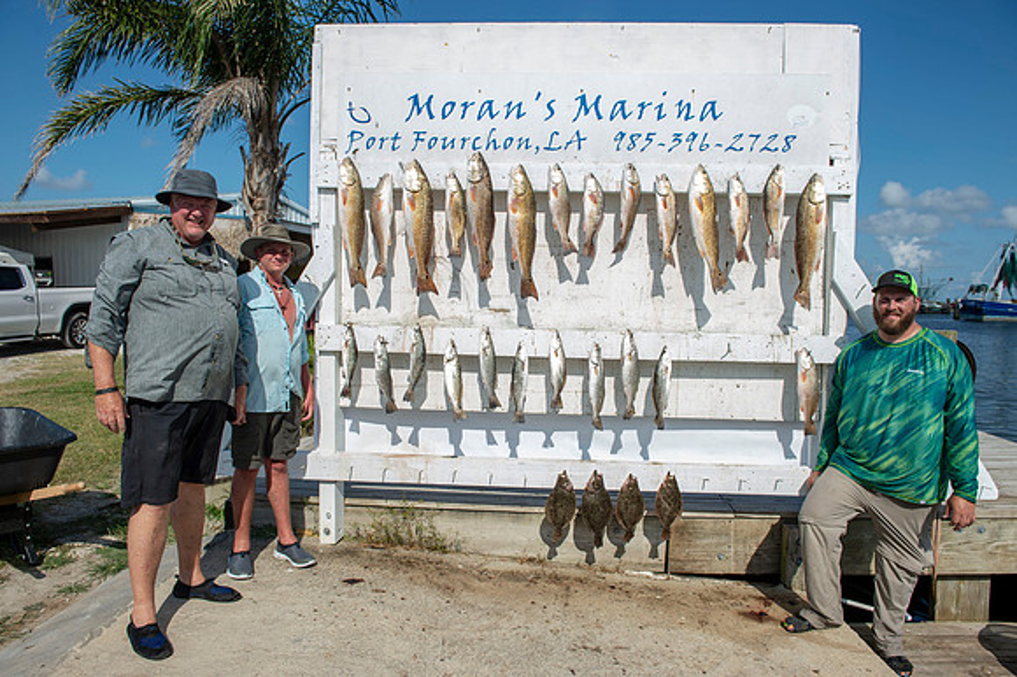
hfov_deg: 73.8
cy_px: 338
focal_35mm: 24
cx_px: 508
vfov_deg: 53.1
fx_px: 678
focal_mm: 24
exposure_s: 1/200
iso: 50
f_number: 8
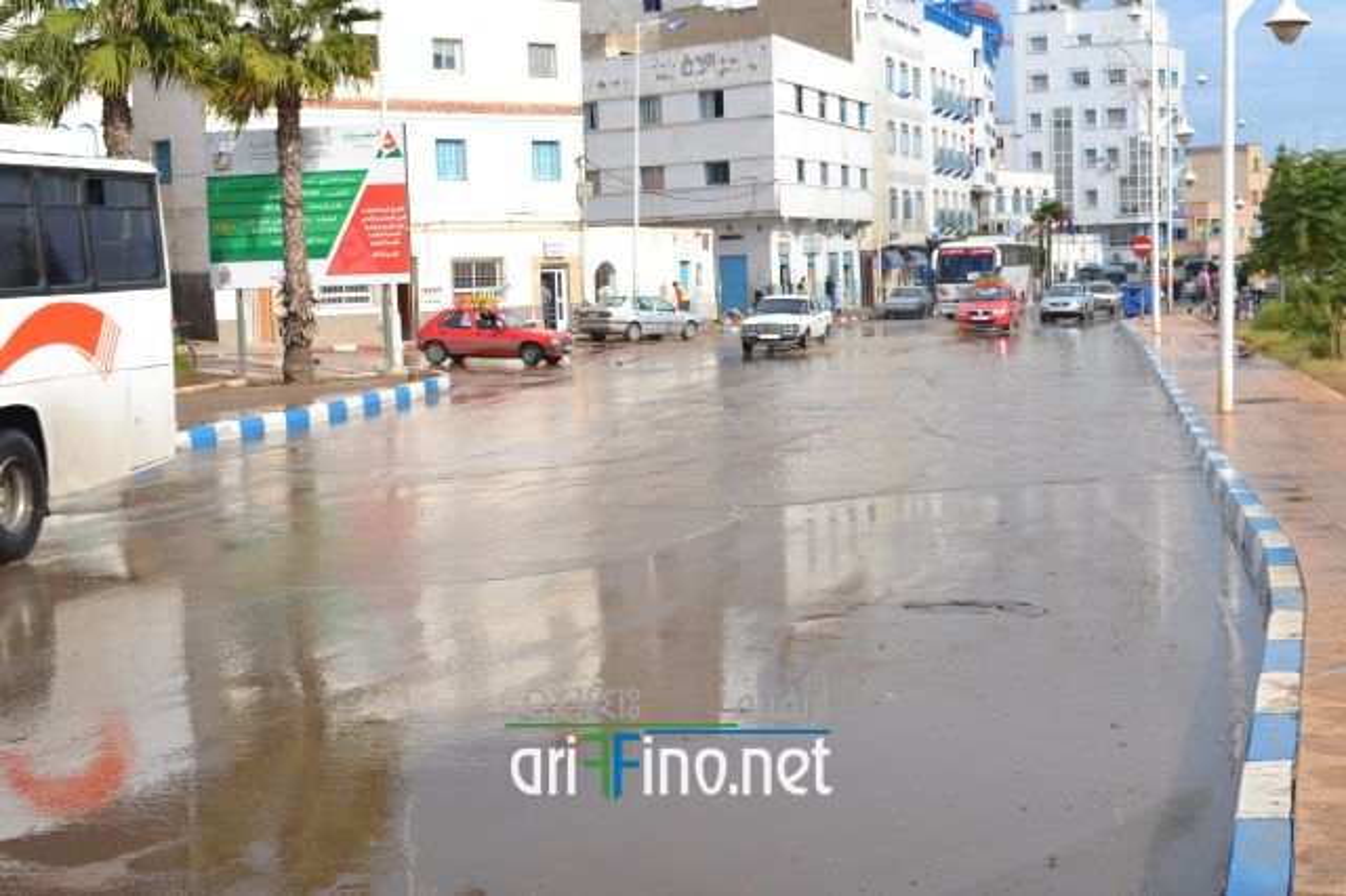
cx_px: 673
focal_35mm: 60
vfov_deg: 22.6
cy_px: 448
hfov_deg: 33.4
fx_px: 2242
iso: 100
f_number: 9
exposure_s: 1/320
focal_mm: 40
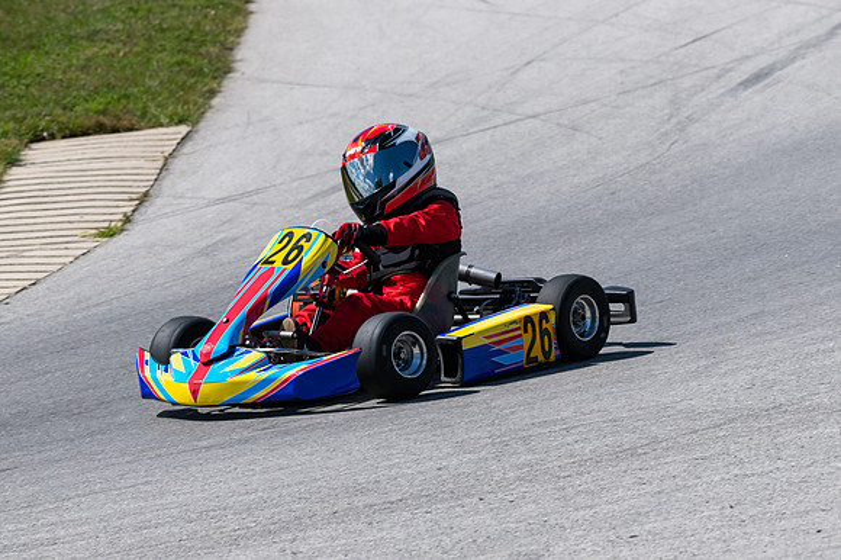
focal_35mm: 315
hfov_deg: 6.5
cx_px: 420
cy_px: 280
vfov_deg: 4.4
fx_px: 7354
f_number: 7.1
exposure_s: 1/1250
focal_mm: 210
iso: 64
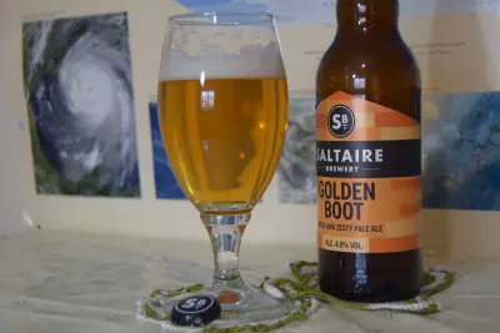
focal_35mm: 60
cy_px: 166
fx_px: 834
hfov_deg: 33.4
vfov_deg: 22.6
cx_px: 250
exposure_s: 1/60
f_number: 5
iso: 640
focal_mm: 40
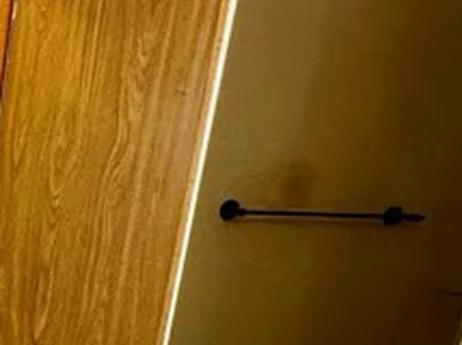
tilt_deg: -17.1
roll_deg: -0.9
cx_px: -358
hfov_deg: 20.7
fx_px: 893
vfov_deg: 20.1
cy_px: 446
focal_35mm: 67
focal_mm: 2.22
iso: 80
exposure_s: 1/120
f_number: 2.2
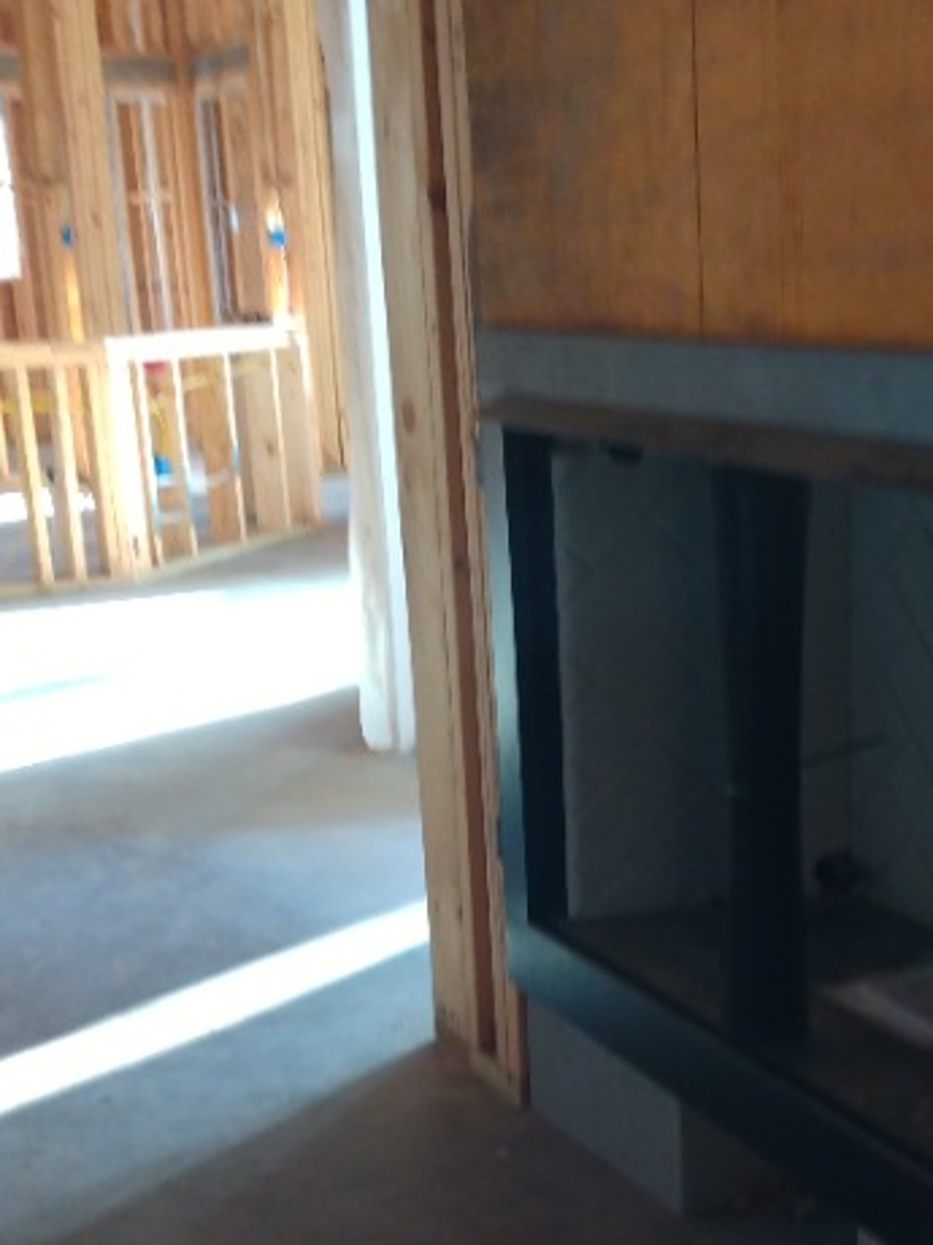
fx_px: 1437
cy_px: 847
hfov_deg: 34.9
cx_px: 736
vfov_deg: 46.0
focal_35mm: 40
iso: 258
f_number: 2
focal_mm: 3.54
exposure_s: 1/30
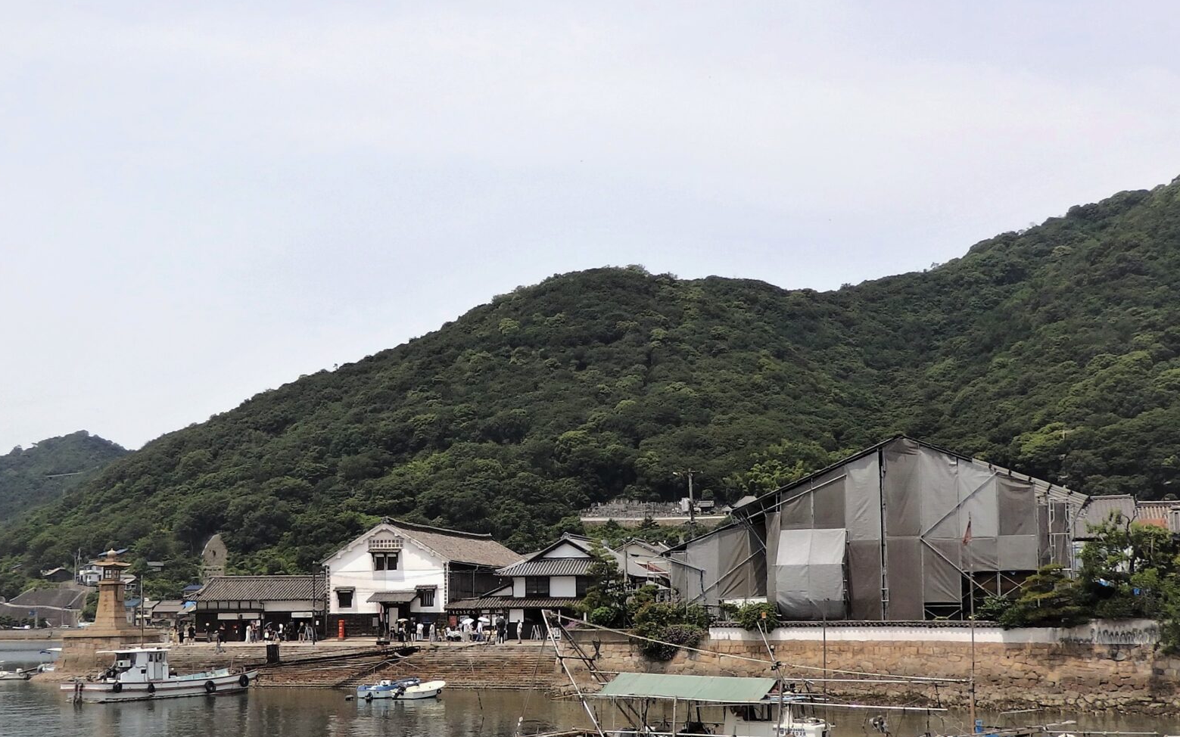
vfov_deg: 36.6
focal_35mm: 34
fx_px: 1093
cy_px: 527
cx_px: 653
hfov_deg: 56.6
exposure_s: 1/250
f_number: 8.7
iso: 125
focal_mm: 4.5
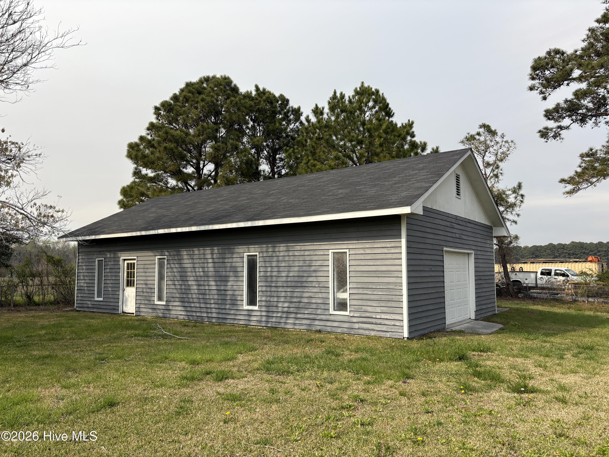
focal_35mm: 26
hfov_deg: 67.3
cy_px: 228
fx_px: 457
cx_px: 304
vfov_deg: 53.1
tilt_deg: +6.0
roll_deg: +1.4
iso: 50
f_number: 1.6
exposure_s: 1/2747
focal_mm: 5.96
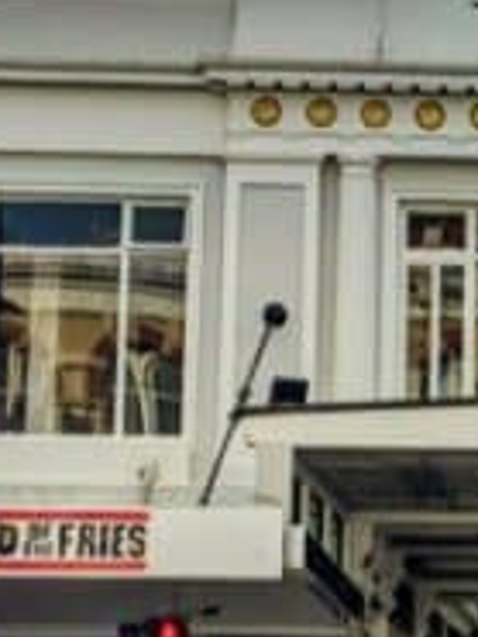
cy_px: 539
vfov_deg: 17.4
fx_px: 2060
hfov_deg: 12.6
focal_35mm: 112
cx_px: 722
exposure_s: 1/5848
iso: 44
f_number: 1.73
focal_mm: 4.38
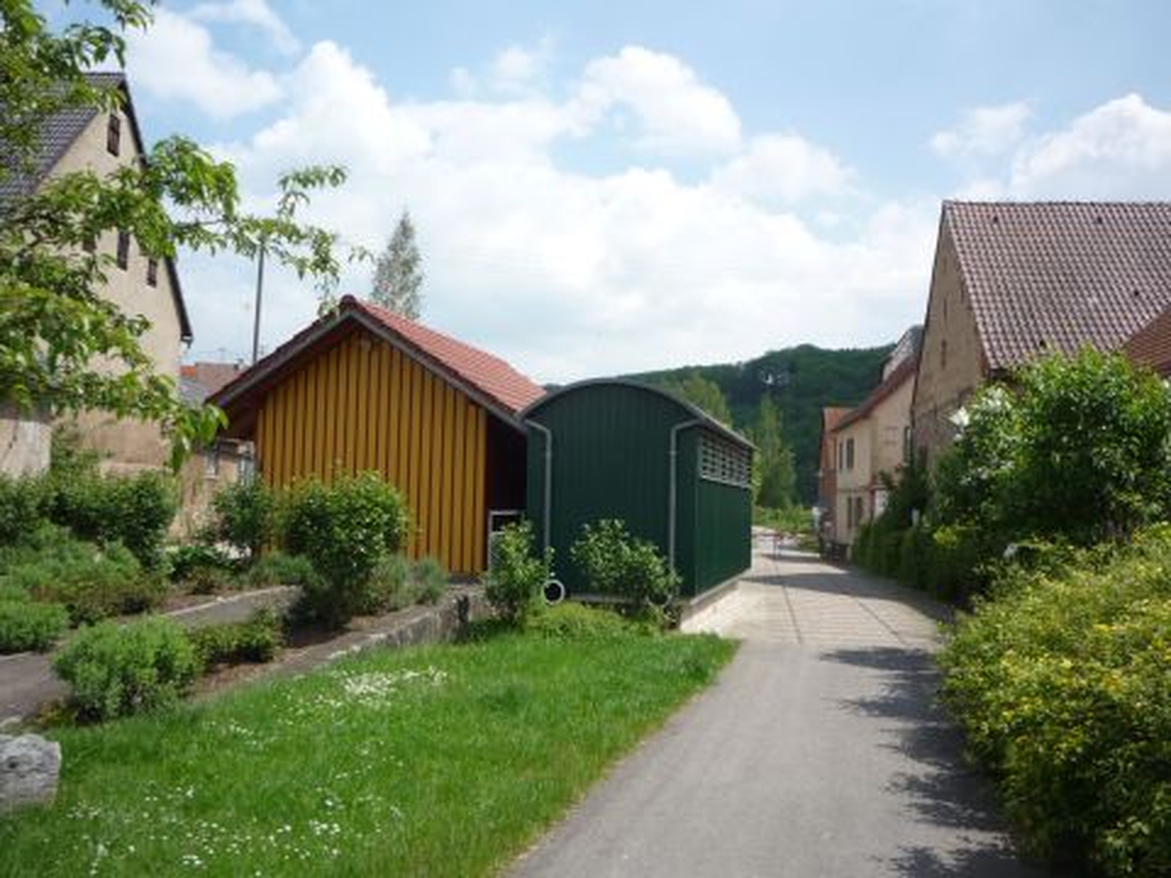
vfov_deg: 44.2
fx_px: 1083
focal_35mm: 32
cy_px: 439
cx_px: 586
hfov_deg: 56.8
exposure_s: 1/400
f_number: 5
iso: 100
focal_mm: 5.2
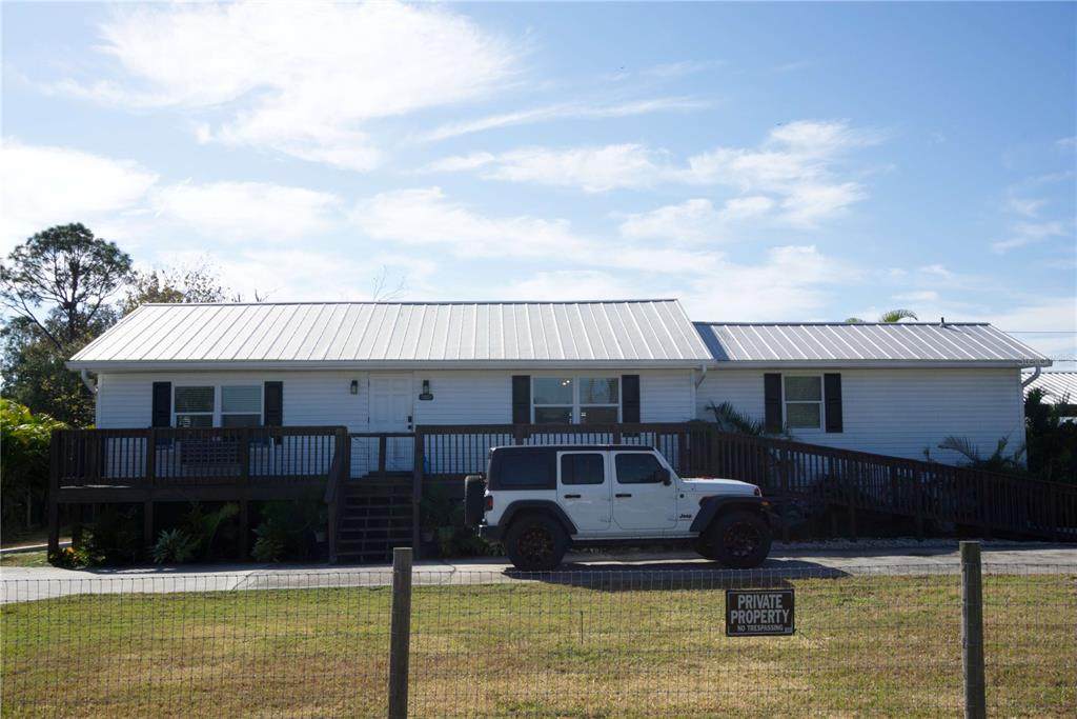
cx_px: 538
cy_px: 360
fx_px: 1032
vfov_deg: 38.4
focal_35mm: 34
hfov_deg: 55.1
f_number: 11
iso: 100
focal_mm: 23
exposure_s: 1/250
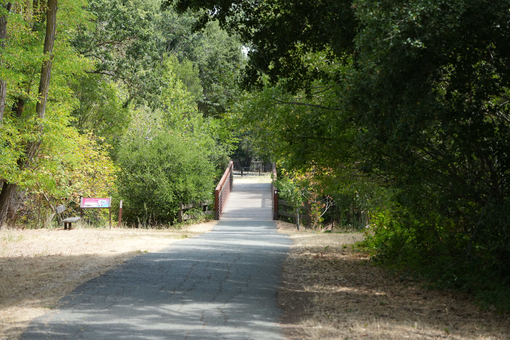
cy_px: 170
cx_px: 255
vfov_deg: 11.5
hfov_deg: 17.2
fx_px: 1686
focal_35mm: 119
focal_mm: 119
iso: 500
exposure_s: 1/400
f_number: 5.6
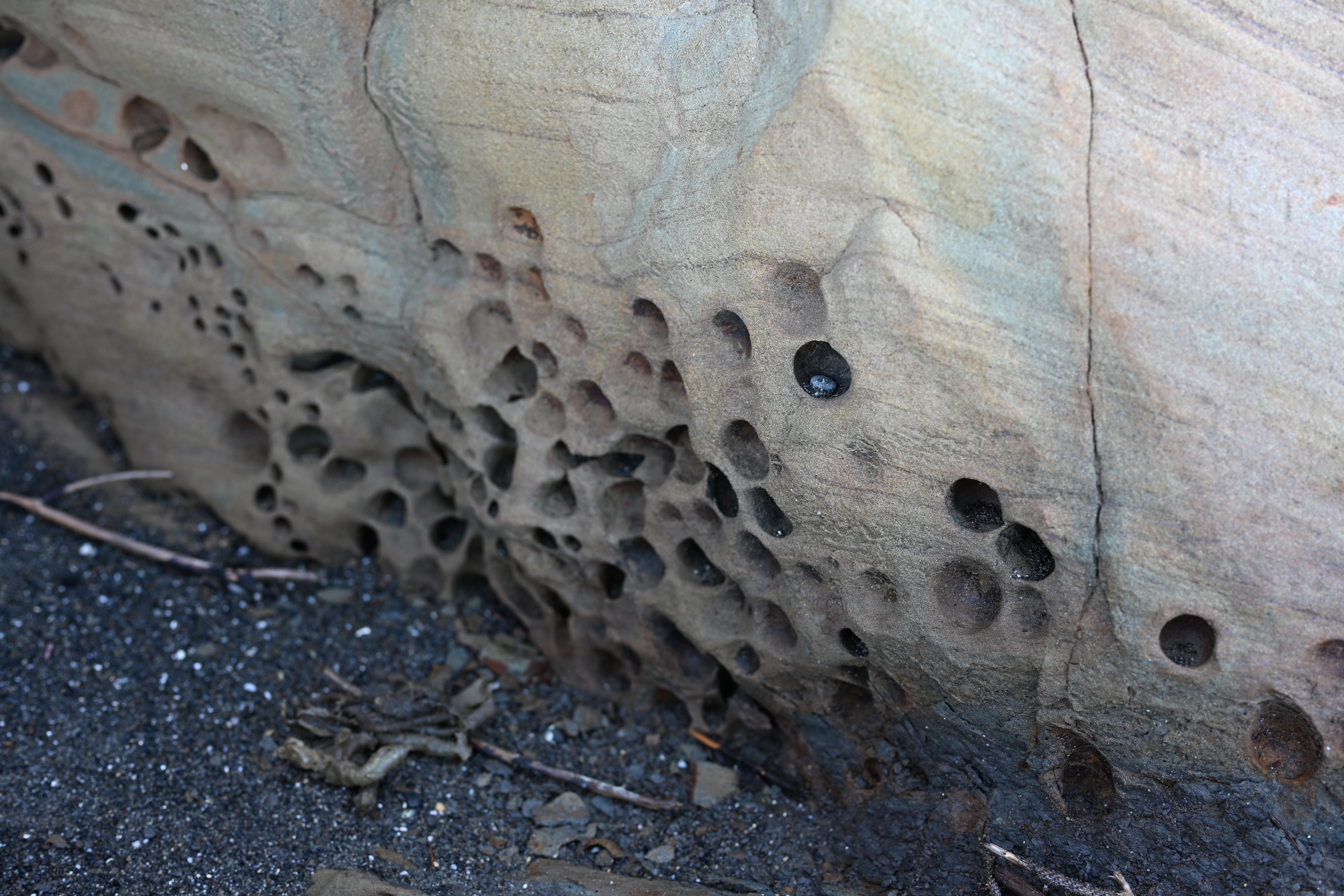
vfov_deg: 27.0
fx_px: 1867
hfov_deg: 39.6
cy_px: 448
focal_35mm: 50
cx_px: 672
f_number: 3.5
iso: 100
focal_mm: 50
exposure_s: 1/50
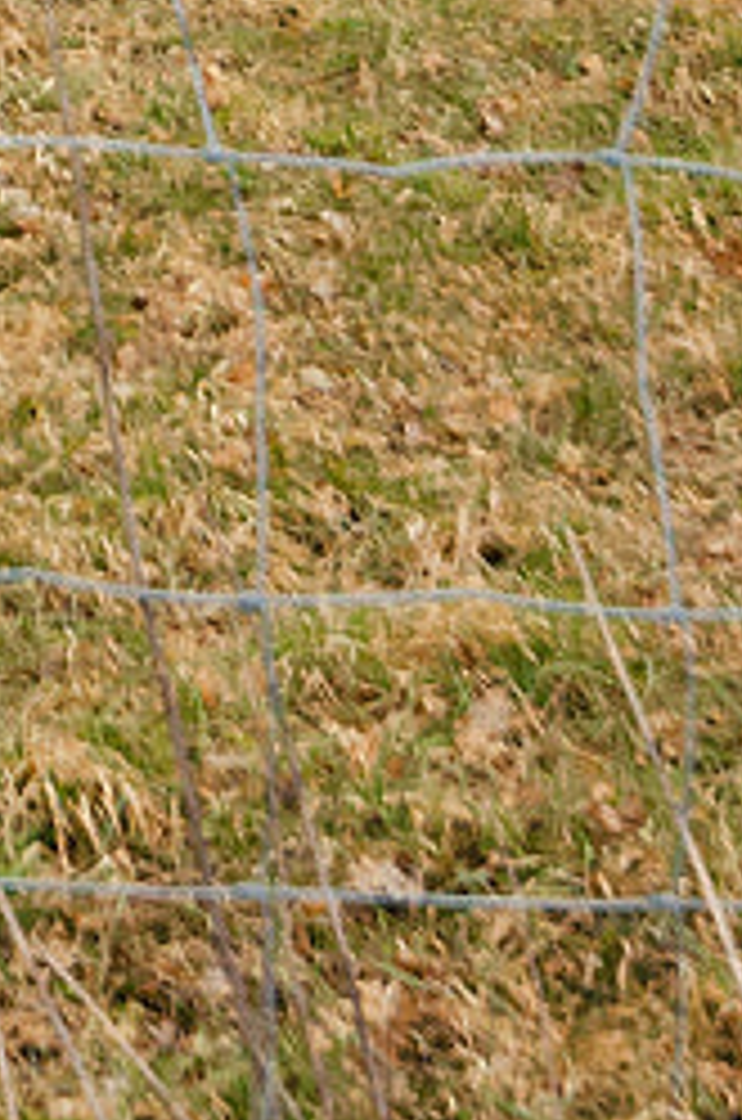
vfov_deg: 9.5
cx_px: -542
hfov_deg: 6.9
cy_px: -1529
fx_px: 5992
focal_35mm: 193
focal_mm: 20
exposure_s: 1/320
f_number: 8
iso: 400
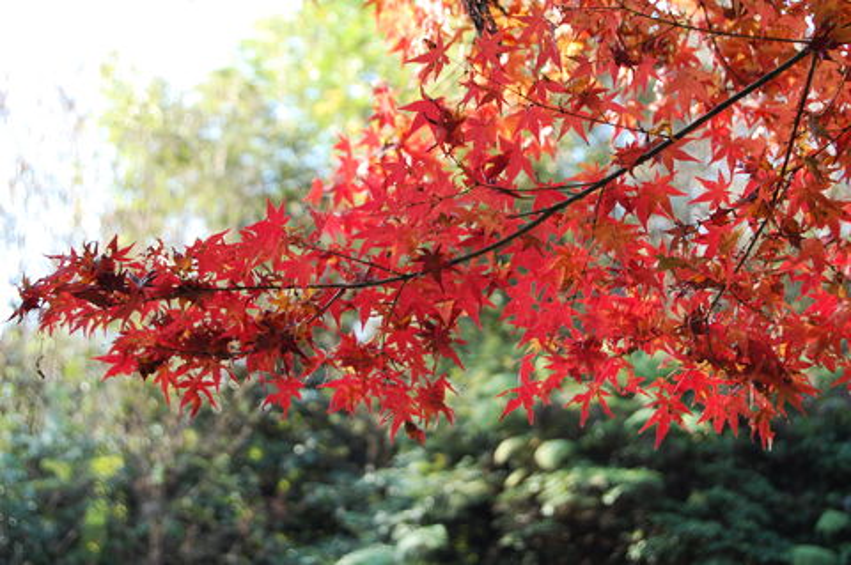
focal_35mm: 82
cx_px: 426
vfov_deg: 16.5
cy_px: 282
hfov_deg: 24.6
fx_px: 1948
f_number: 5.6
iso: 400
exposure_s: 1/100
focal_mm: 55
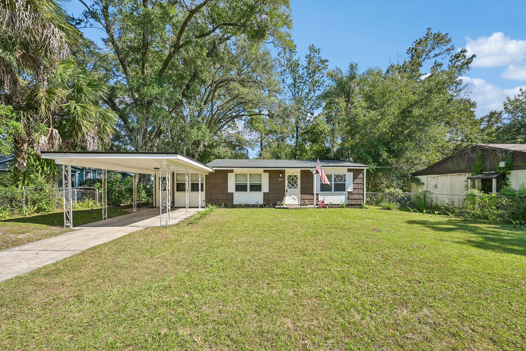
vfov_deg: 77.2
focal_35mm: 15
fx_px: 219
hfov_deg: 100.4
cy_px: 187
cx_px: 263
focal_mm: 14
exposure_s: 1/125
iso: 100
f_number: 8
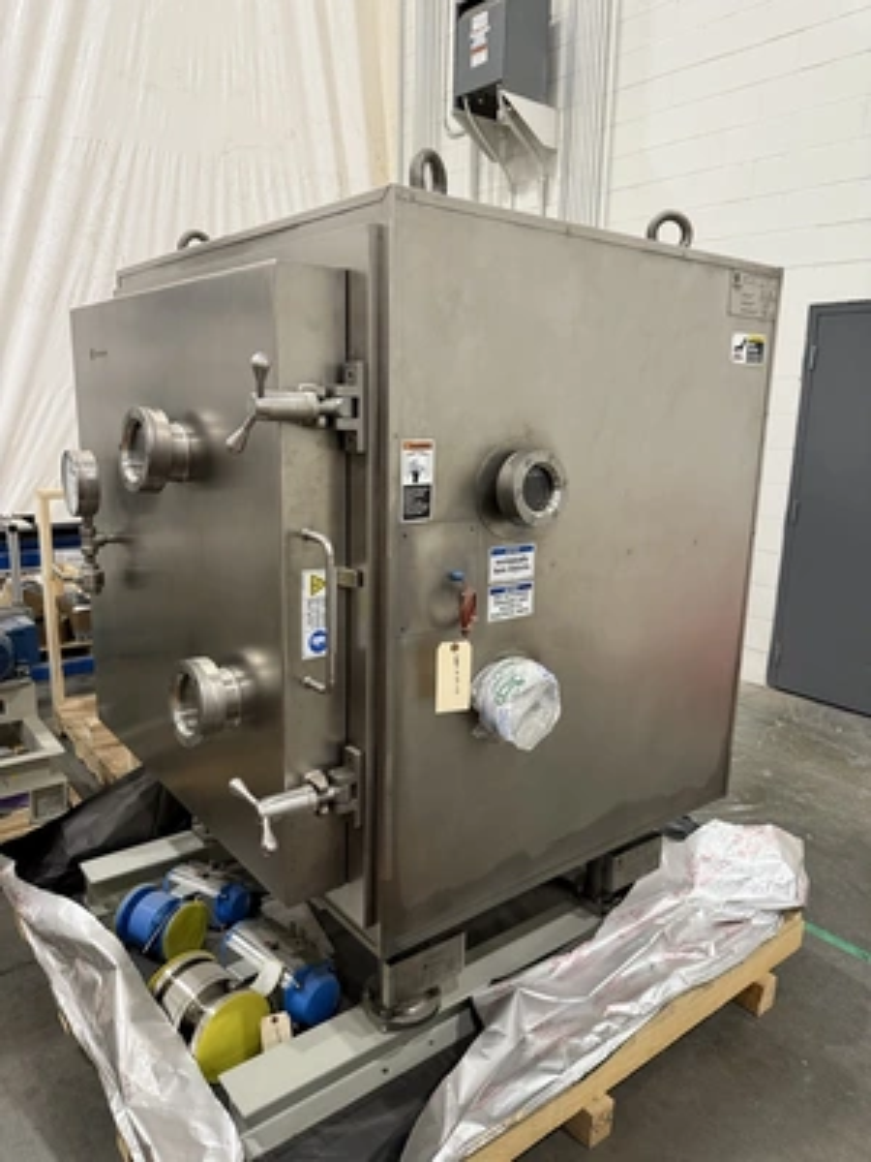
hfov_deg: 56.8
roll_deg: -1.8
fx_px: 805
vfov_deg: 71.6
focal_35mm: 24
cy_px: 581
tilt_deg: -11.1
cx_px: 436
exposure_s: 1/60
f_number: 1.78
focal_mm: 6.76
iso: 320
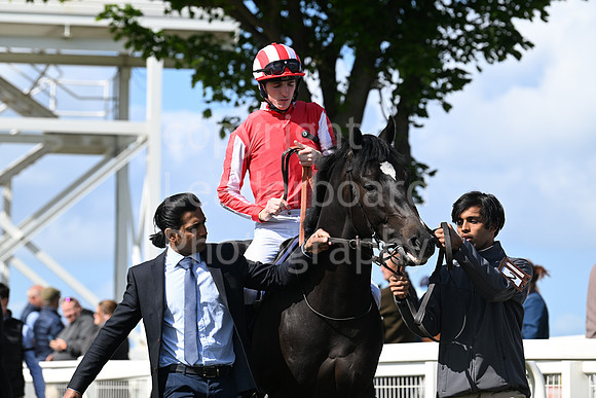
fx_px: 2898
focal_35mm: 175
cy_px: 199
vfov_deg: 7.9
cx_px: 298
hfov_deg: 11.7
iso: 400
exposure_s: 1/2000
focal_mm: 175
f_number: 5.6
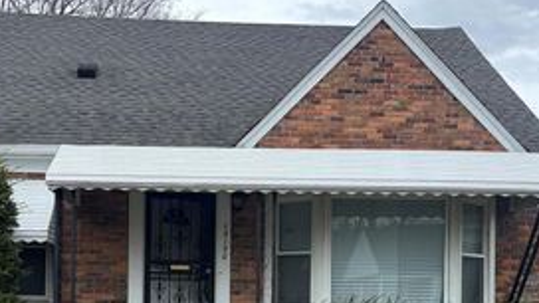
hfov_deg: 39.9
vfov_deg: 22.3
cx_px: 256
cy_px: 296
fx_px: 743
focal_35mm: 52
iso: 50
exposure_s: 1/1642
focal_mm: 5.96
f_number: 1.6
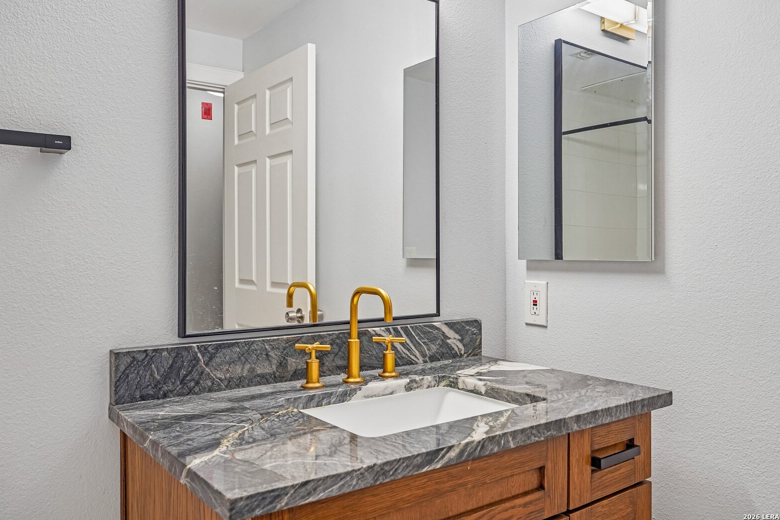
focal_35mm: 29
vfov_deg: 45.6
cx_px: 391
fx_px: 618
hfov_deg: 64.5
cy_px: 251
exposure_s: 1/20
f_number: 8
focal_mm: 27.5
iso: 400
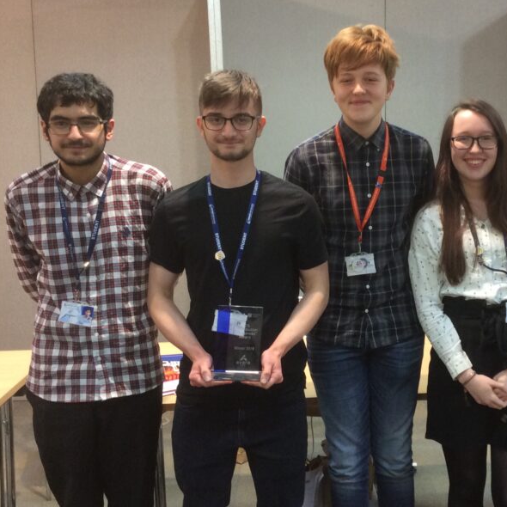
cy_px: 244
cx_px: 355
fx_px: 812
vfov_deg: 34.7
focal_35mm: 49
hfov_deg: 34.2
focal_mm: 3.3
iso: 100
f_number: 2.4
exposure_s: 1/25
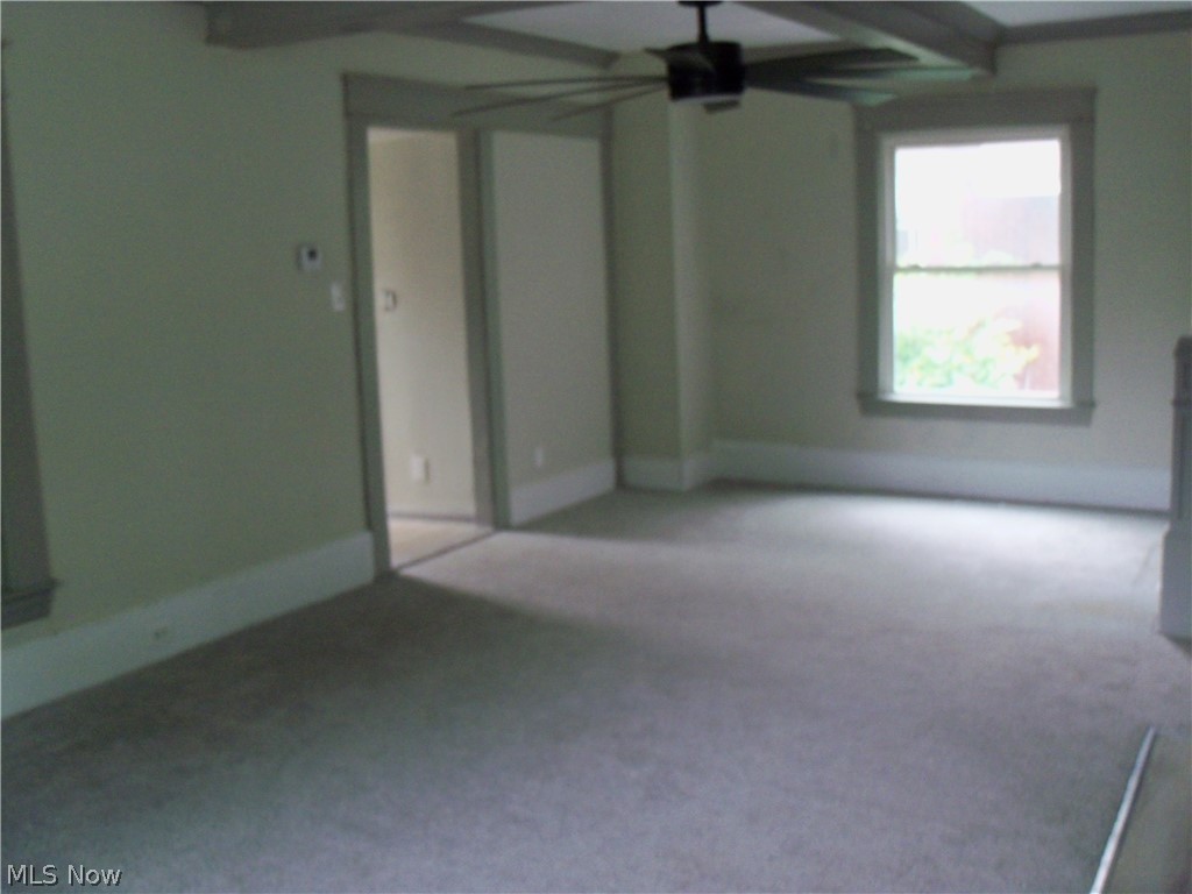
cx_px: 596
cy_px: 447
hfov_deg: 52.6
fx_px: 1205
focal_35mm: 35
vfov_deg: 40.7
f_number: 3
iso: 200
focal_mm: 6.3
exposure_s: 1/30
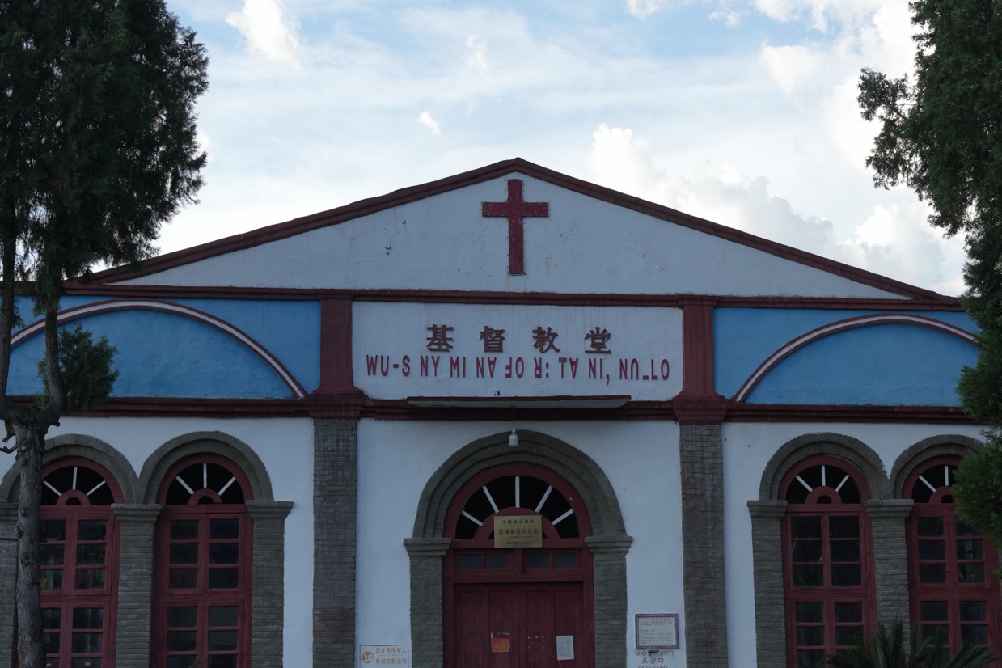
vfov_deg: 21.9
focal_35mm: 62
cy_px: 382
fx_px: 1726
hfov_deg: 32.4
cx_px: 490
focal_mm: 40
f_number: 5
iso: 100
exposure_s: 1/160
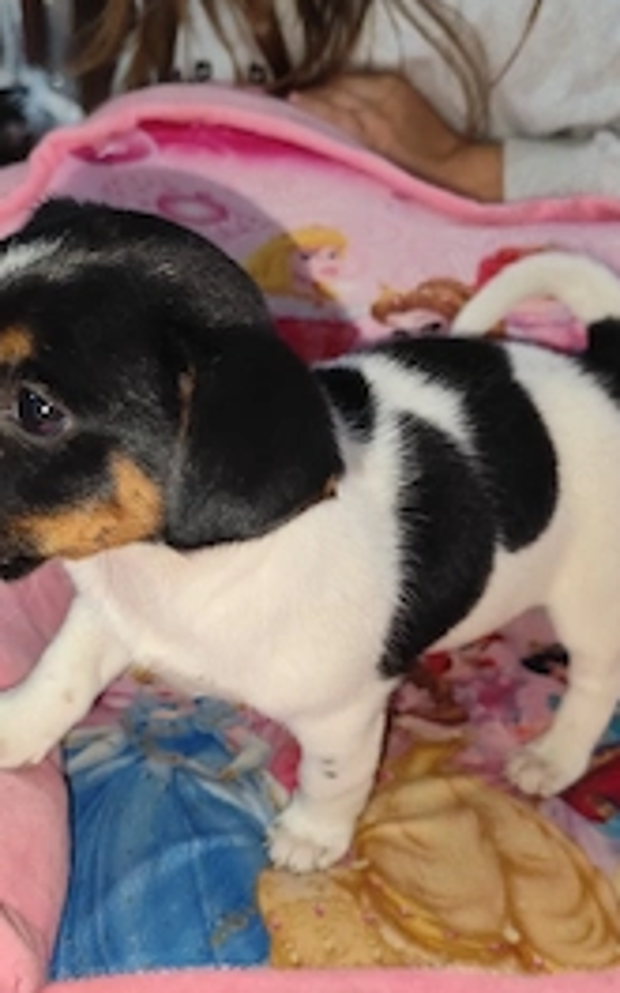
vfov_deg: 52.4
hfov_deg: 34.4
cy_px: 598
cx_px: 263
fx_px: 1000
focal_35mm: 37
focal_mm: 6.14
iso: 800
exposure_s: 1/100
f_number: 1.65
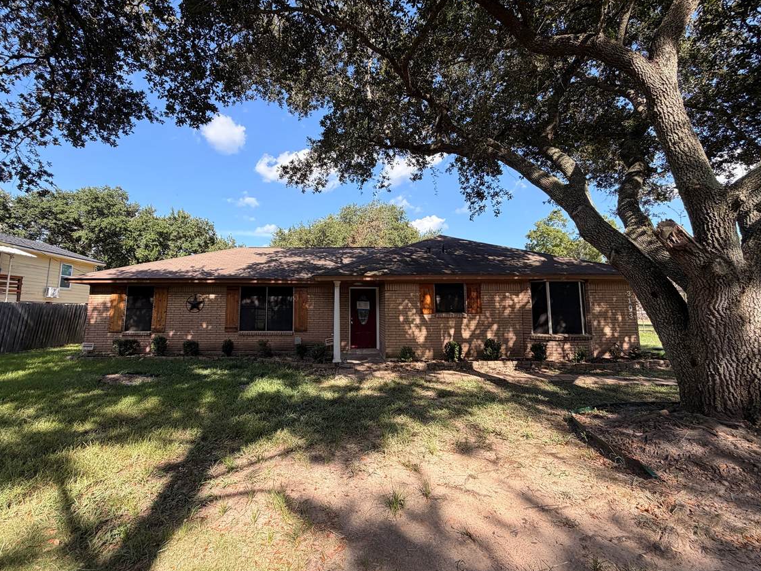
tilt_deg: +8.0
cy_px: 265
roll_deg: +0.4
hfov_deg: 94.4
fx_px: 352
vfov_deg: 78.0
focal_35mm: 16
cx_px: 357
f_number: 2.2
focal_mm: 2.22
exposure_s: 1/554
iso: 40
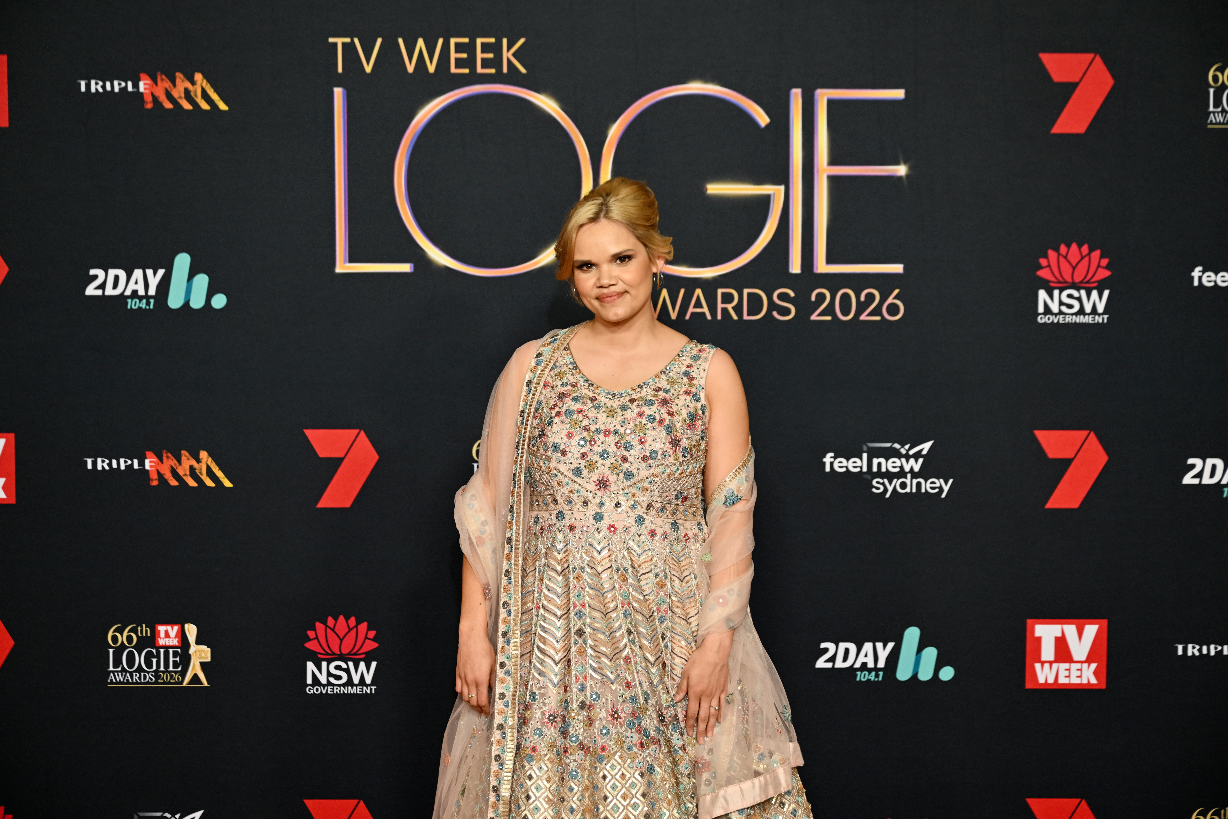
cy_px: 410
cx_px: 614
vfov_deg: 20.6
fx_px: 2251
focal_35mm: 66
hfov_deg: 30.5
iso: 400
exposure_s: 1/125
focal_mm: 66
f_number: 4
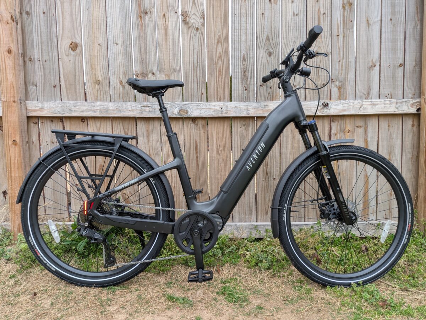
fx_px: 295
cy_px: 160
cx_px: 213
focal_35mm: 24
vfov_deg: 56.8
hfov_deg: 71.6
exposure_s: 1/105
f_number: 1.7
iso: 31
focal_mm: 4.53
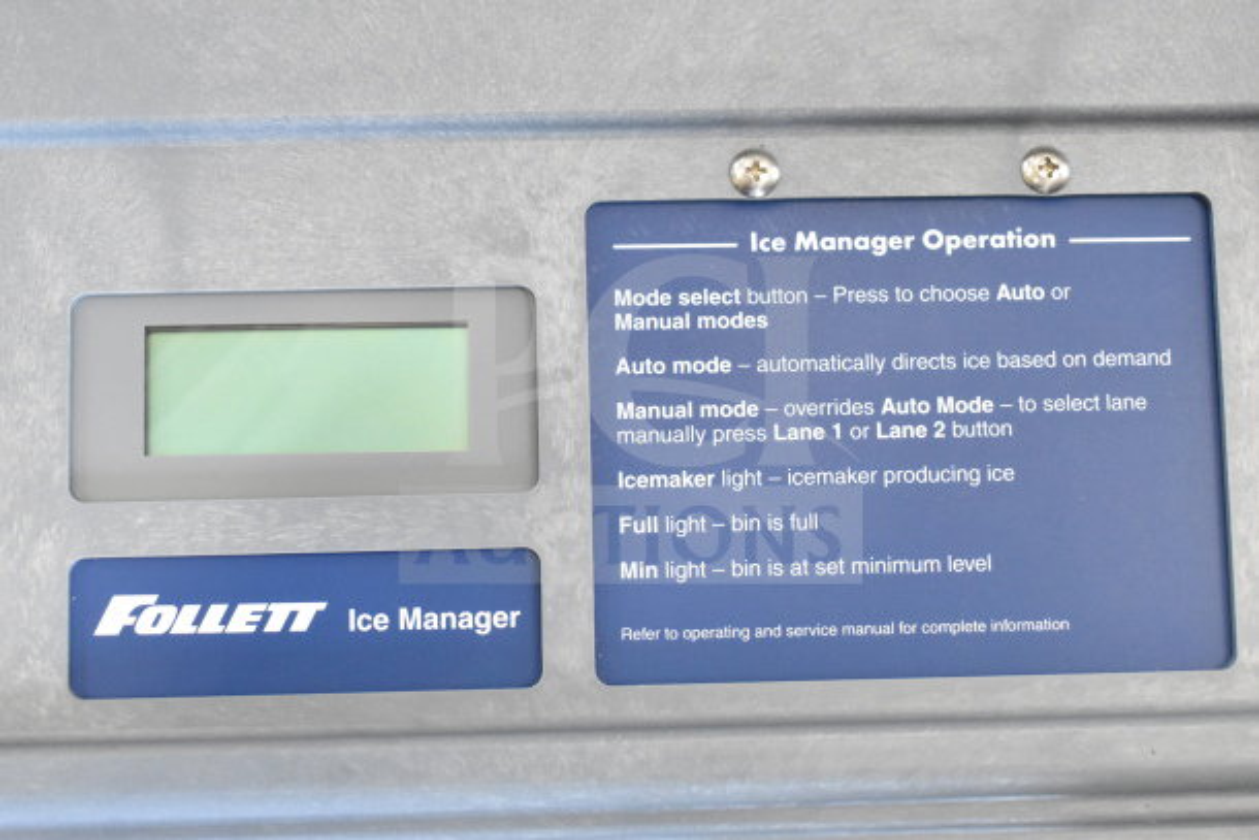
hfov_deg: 38.9
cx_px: 630
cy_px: 420
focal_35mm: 51
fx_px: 1784
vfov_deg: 26.5
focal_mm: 34
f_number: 7.1
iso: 6400
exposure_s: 1/200
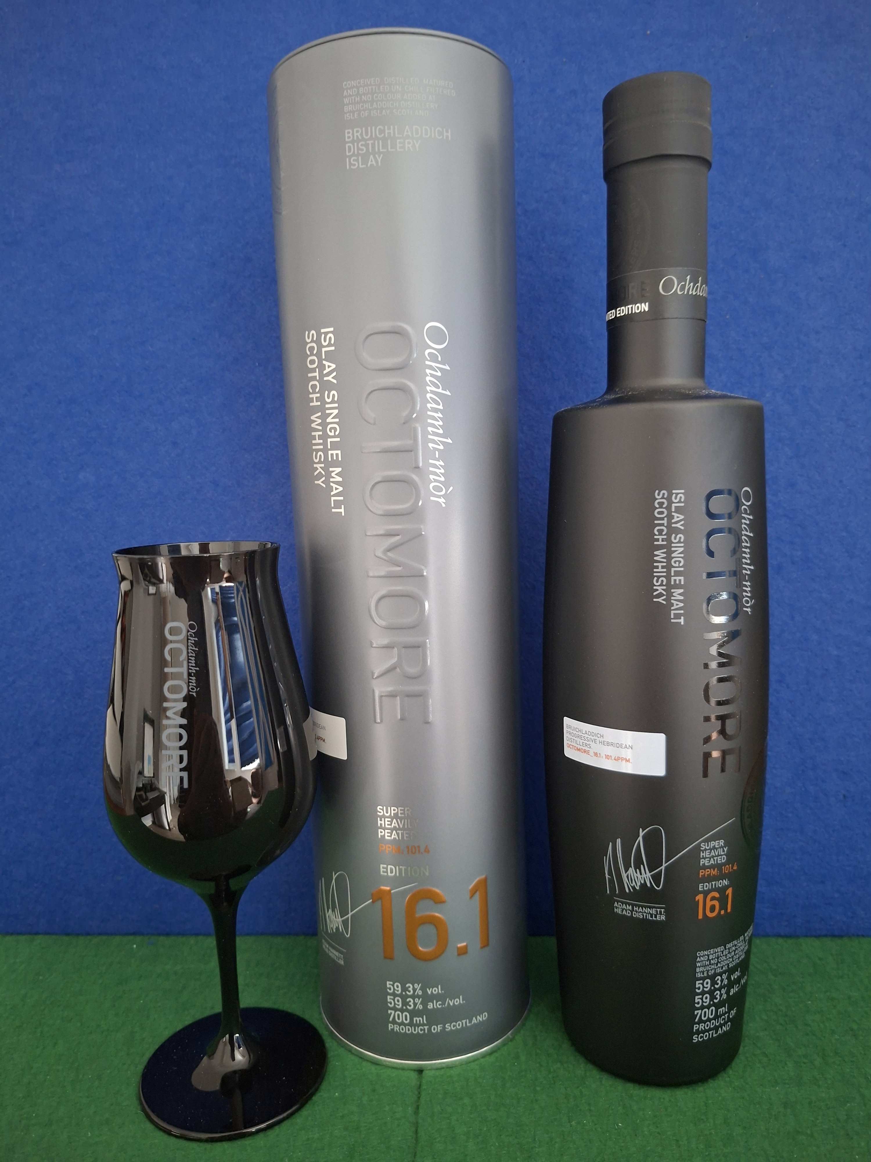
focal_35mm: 23
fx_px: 772
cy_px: 581
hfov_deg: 58.9
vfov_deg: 73.9
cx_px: 436
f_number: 1.8
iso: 640
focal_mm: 5.54
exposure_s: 1/25
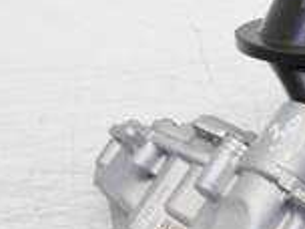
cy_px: 137
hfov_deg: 18.8
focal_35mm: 101
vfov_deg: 14.6
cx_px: 315
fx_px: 890
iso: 200
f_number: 4
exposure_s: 1/100
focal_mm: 16
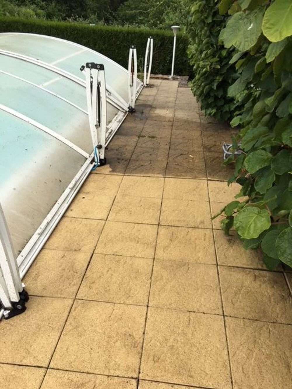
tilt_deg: -28.6
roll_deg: -2.9
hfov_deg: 48.2
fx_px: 326
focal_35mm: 29
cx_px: 146
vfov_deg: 61.7
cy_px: 194
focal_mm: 4.15
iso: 25
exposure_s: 1/810
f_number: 2.2
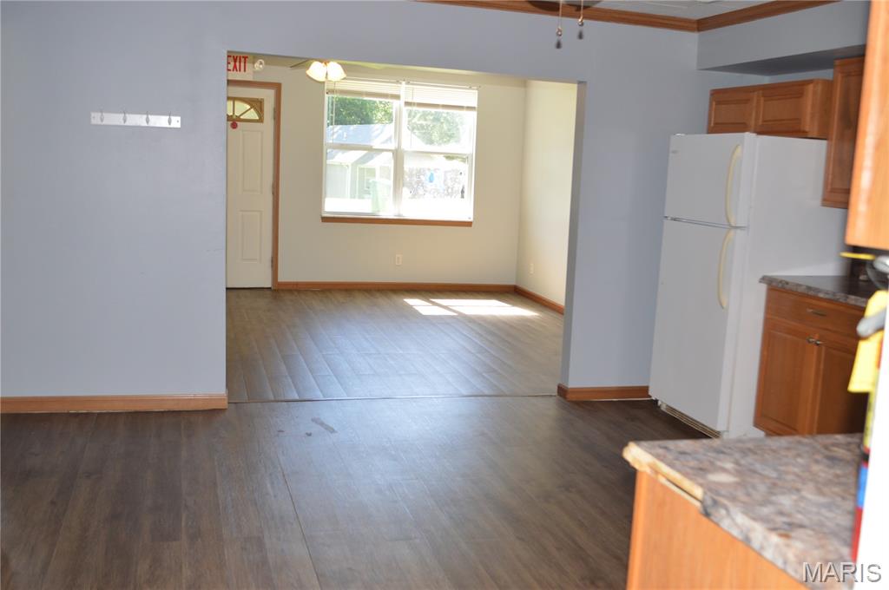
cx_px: 444
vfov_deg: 36.8
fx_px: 888
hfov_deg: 53.2
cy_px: 295
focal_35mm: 36
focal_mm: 24
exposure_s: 1/80
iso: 400
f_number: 4.5
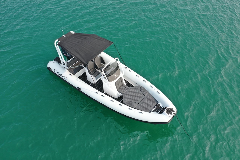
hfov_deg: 65.5
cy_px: 80
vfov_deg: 46.4
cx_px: 120
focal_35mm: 28
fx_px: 187
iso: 100
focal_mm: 10.26
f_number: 5
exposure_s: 1/240
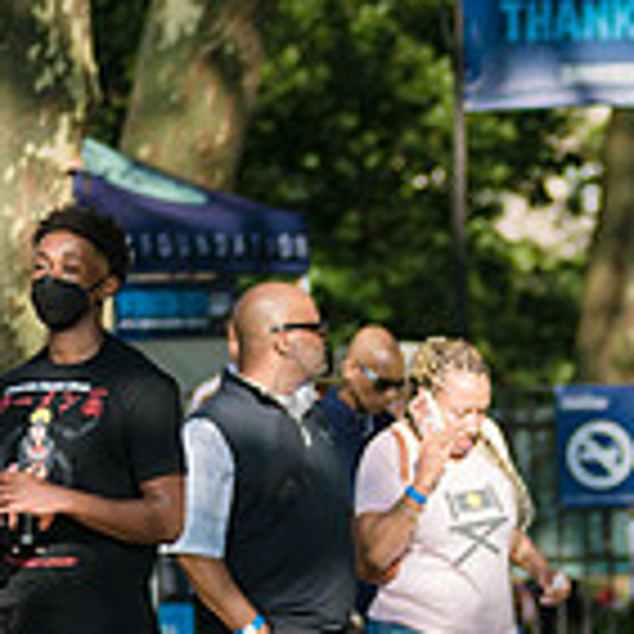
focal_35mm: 350
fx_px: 7252
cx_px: 868
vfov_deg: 5.0
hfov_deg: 5.0
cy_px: 636
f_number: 3.5
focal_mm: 100
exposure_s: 1/2000
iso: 200
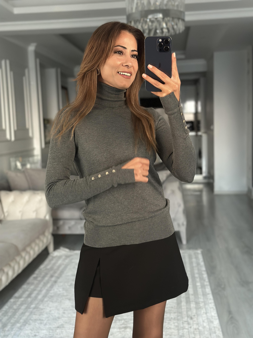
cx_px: 126
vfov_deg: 39.7
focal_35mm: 48
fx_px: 468
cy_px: 169
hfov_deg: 30.3
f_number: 1.78
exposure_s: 1/52
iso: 400
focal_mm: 6.86
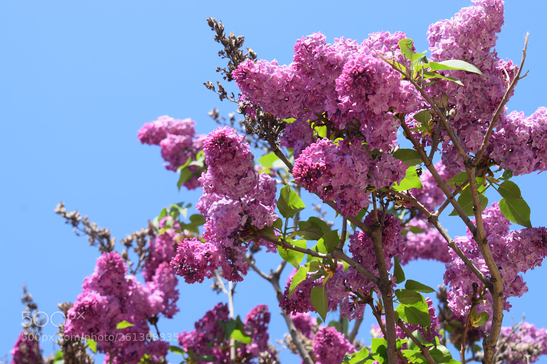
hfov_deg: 24.6
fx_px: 1253
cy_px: 182
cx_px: 274
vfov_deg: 16.5
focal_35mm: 82
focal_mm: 55
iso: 220
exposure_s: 1/250
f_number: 8
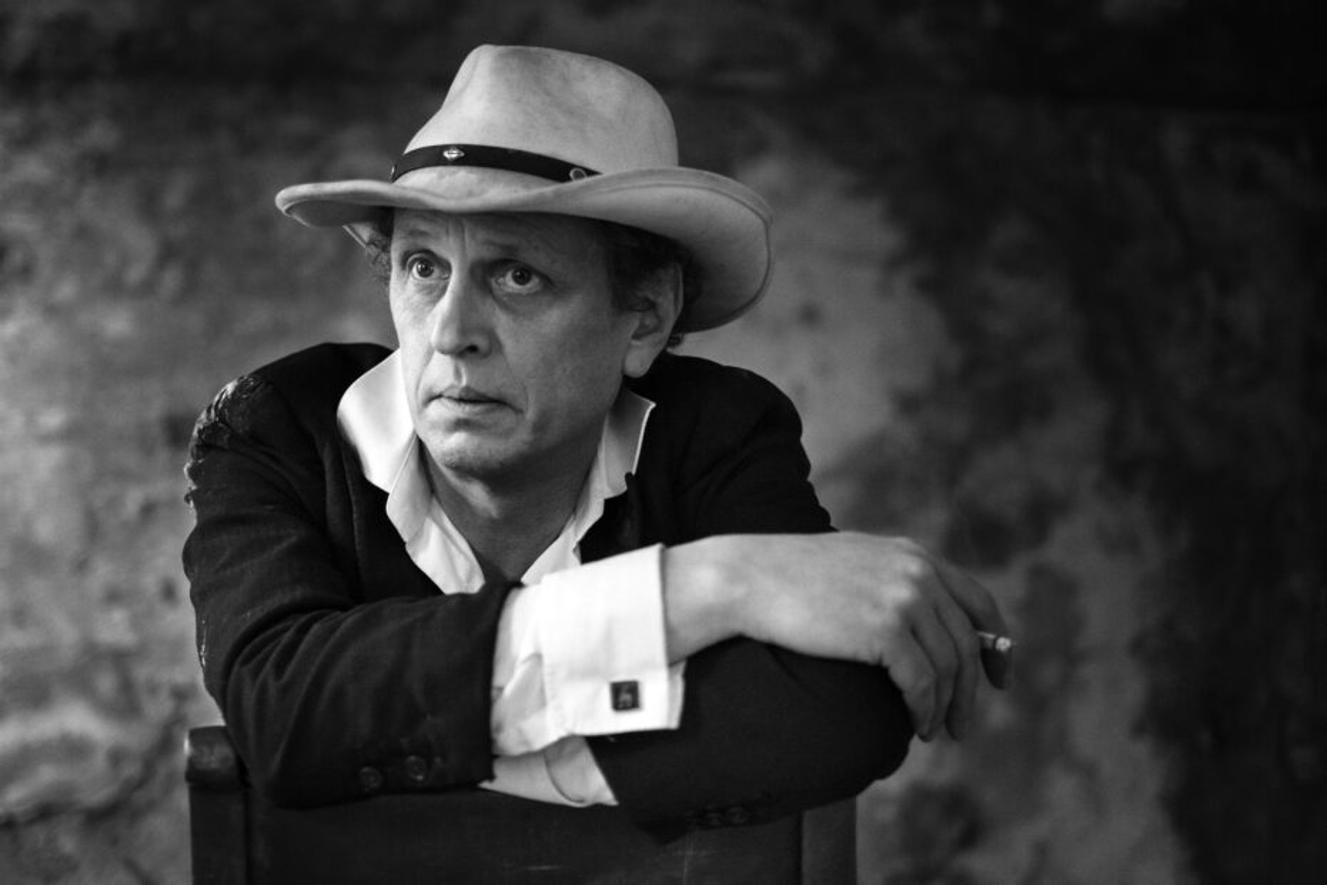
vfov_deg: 25.5
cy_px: 442
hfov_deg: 37.5
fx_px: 1953
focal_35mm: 53
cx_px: 664
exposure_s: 1/100
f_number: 1.4
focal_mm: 35
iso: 1600
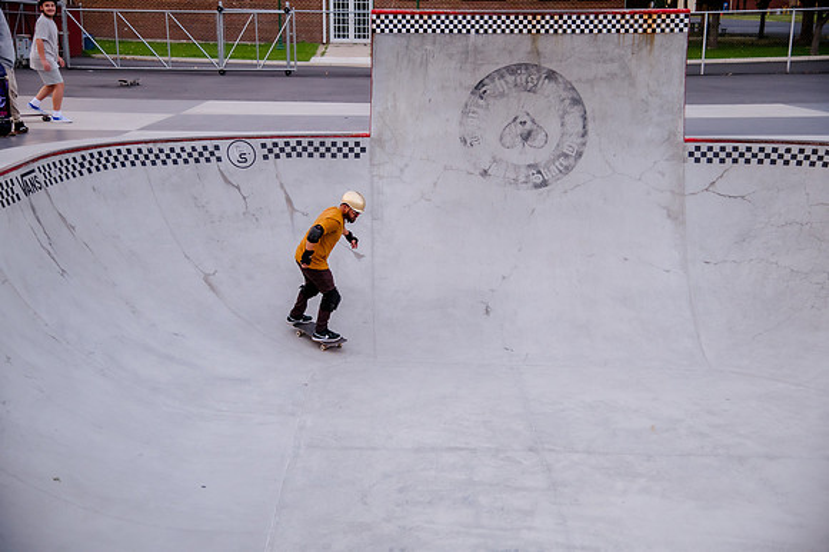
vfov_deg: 24.6
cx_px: 414
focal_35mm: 55
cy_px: 276
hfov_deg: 36.3
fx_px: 1266
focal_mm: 55
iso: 2500
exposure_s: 1/640
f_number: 4
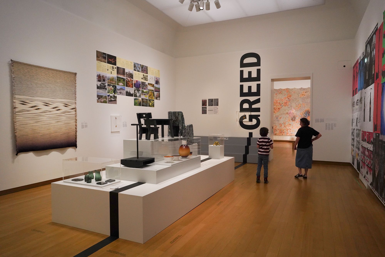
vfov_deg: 53.1
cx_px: 192
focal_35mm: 24
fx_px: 257
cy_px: 128
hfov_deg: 73.7
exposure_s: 1/80
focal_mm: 24
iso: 3200
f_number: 5.6
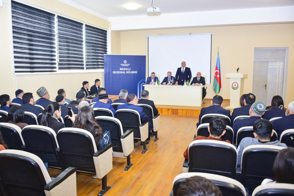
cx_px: 147
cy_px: 98
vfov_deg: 43.6
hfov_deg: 61.9
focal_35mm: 30
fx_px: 245
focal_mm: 20
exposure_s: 1/80
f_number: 3.5
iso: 400
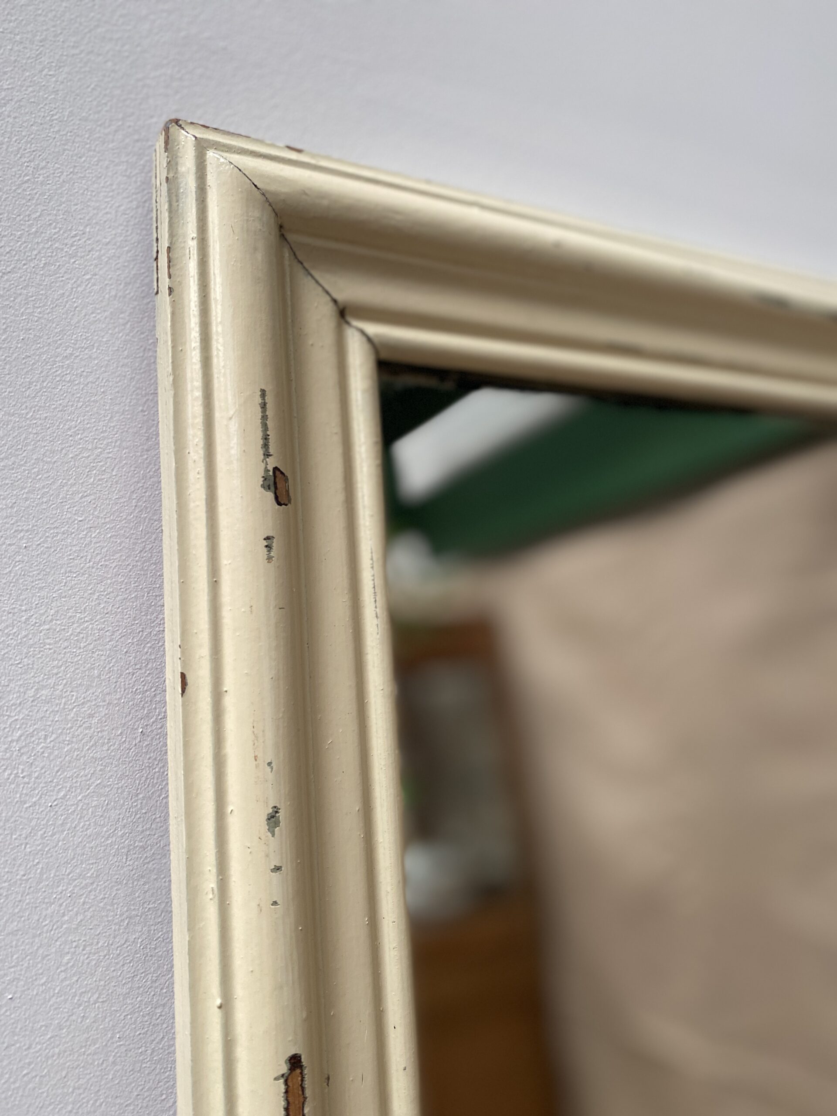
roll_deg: +1.9
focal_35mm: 26
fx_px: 838
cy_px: 558
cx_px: 418
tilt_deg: +4.9
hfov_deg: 53.1
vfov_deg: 67.3
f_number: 1.8
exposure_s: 1/80
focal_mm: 4.25
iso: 125
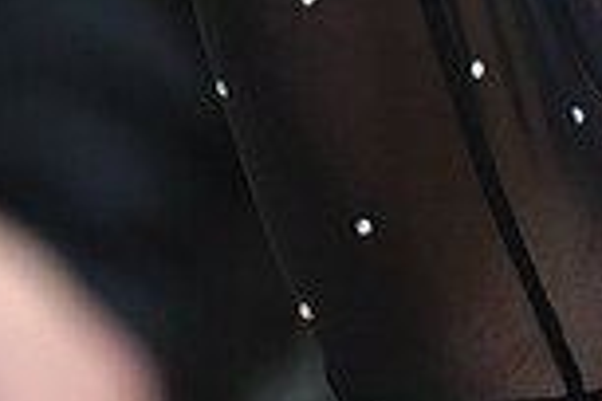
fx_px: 21670
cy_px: -359
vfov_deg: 1.1
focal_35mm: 1296
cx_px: 832
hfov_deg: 1.6
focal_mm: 300
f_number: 4
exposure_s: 1/200
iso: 800
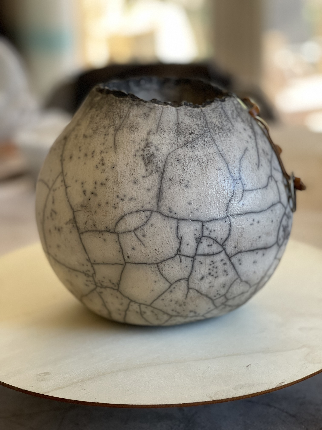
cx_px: 161
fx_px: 794
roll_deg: +3.2
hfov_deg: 22.9
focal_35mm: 64
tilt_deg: -16.7
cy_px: 215
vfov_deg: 30.3
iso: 200
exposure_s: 1/121
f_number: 2.2
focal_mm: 7.5
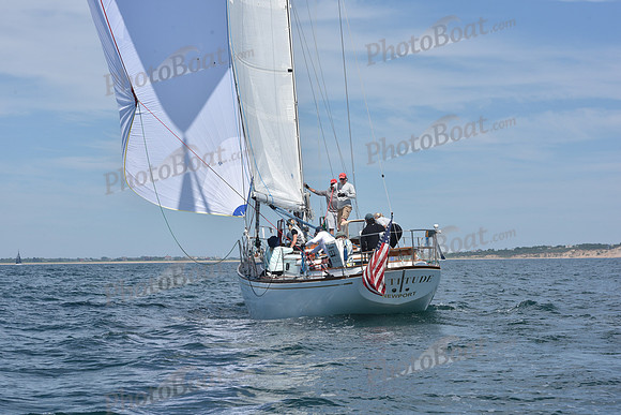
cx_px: 310
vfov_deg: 16.1
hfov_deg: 23.9
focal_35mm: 85
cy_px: 208
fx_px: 1467
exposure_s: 1/800
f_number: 13
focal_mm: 85
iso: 250
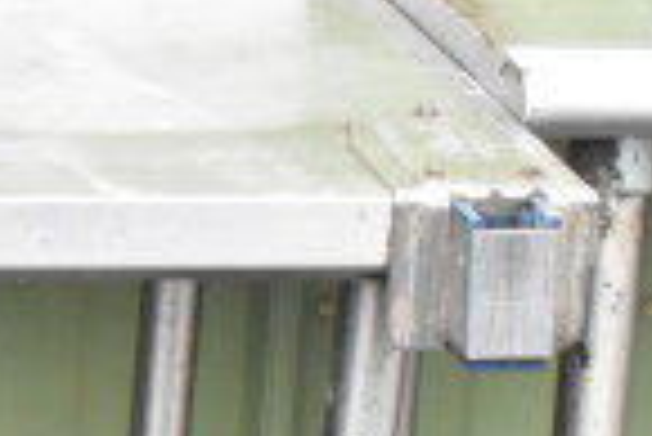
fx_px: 4333
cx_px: -697
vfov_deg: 5.7
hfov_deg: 8.2
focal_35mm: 239
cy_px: 618
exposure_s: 1/500
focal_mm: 38
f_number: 11
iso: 6400
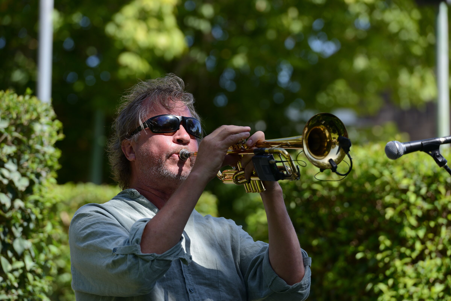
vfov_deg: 6.9
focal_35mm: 200
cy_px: 150
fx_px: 2506
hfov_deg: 10.3
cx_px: 226
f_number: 2.8
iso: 100
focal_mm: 200
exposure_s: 1/400
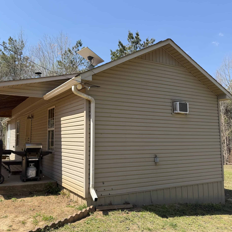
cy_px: 114
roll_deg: -0.4
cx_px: 84
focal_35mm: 29
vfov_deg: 55.6
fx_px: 220
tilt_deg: +6.6
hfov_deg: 54.9
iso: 80
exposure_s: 1/2907
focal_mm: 6.76
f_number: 1.78
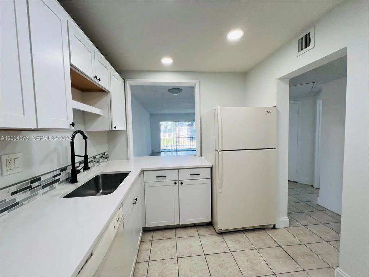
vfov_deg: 89.9
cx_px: 184
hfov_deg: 106.2
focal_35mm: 13
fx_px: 139
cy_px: 138
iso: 100
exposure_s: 1/120
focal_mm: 1.57
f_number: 1.8
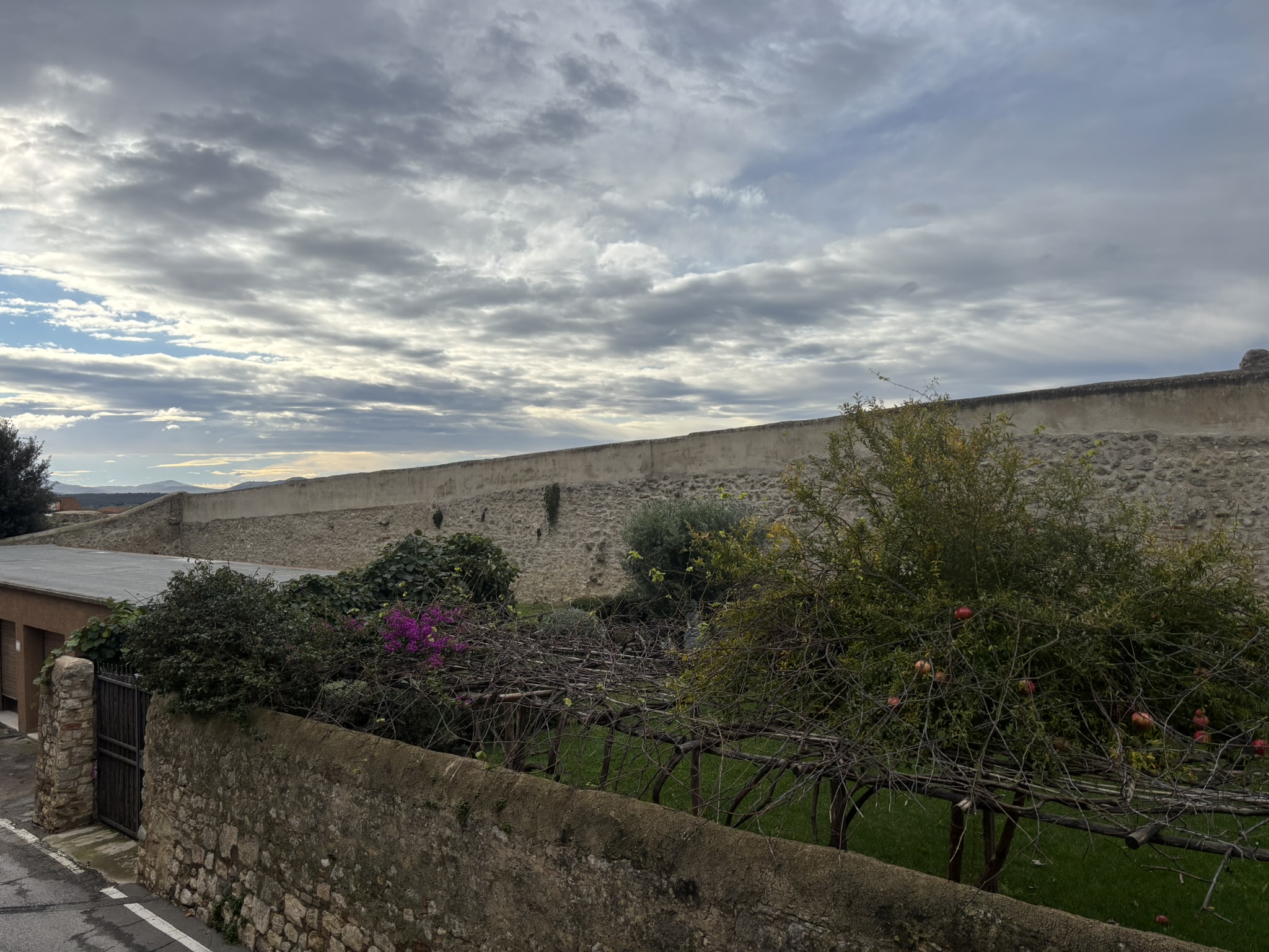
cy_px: 476
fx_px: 953
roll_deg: +1.2
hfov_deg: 67.3
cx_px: 634
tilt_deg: -0.5
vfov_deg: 53.1
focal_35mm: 26
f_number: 1.6
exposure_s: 1/4082
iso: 50
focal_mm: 5.96
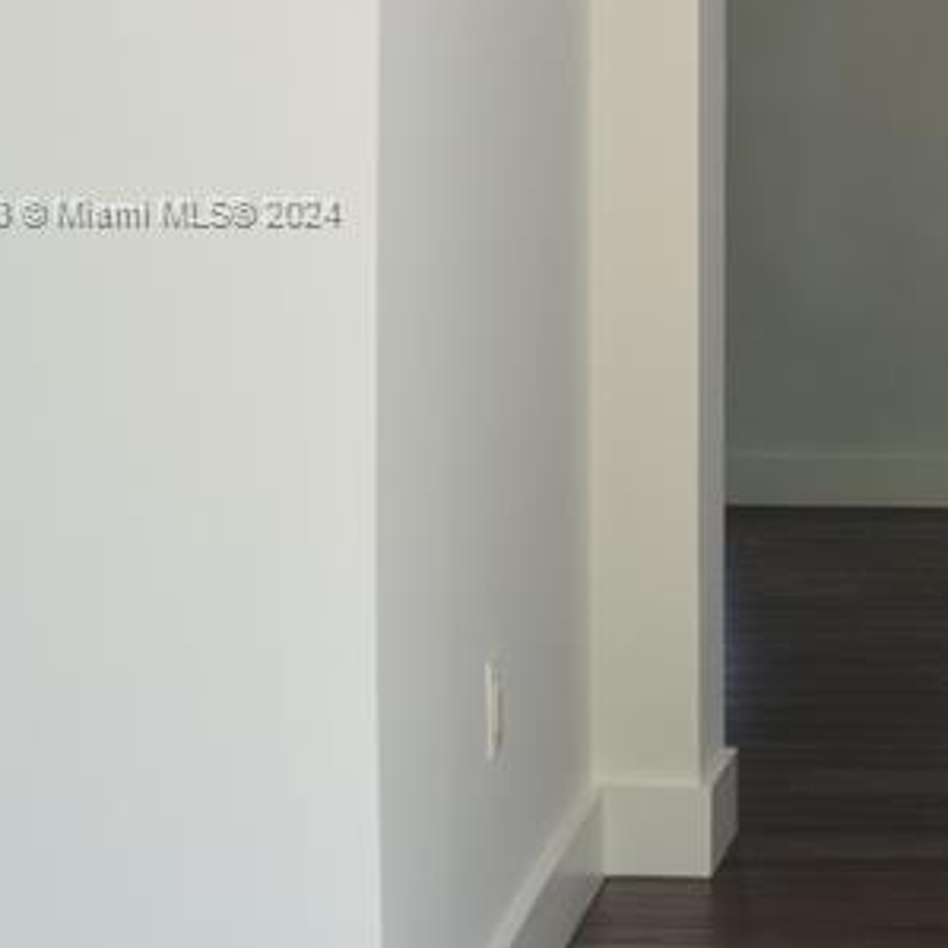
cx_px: 1084
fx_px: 3160
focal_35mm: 102
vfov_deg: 16.9
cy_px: 212
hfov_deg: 16.5
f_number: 6.3
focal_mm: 20
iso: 200
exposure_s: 1/30
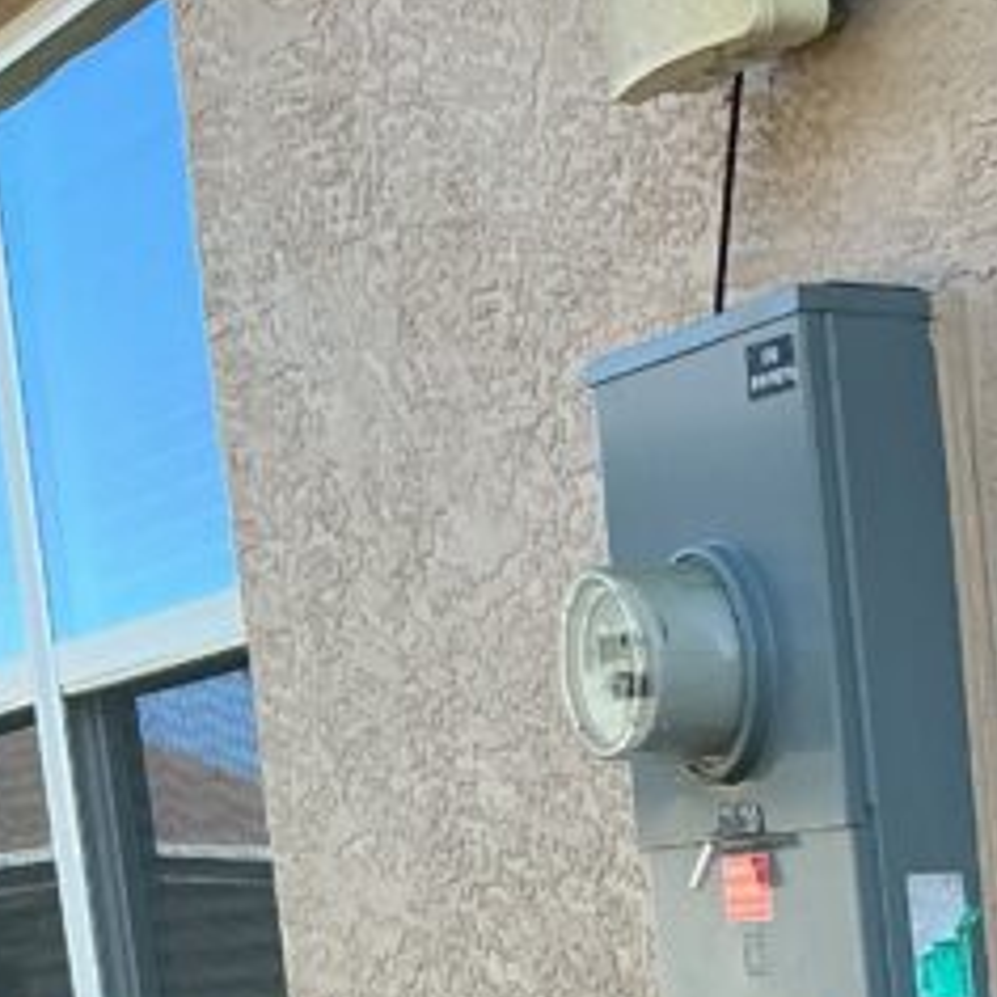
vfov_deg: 14.3
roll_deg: +2.4
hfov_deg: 14.6
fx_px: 3617
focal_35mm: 111
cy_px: 1664
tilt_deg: -10.5
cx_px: 1487
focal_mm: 3
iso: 25
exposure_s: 1/286
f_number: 1.8
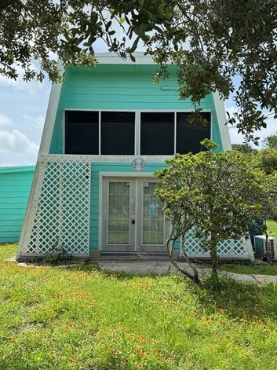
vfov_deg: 53.9
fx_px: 363
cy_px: 194
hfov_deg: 41.8
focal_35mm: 34
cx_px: 148
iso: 80
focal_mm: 6.76
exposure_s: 1/2604
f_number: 1.78
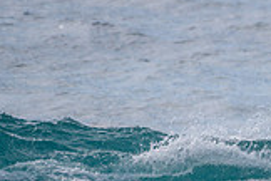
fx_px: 16507
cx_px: 442
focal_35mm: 2193
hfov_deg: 0.9
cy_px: 150
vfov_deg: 0.6
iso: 110
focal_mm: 500
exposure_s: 1/2000
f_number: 5.6
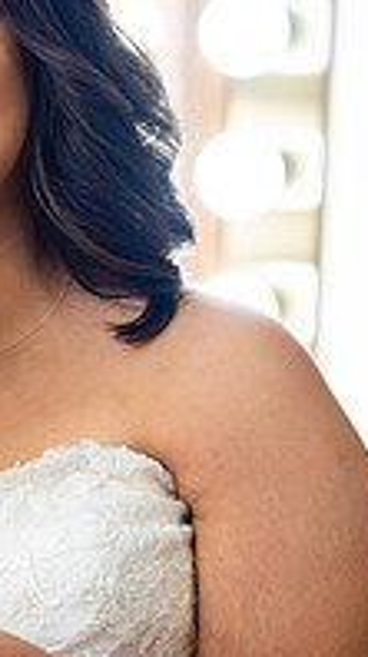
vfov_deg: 18.0
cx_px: -96
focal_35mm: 119
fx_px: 2070
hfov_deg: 10.0
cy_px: 425
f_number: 2
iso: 500
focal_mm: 50
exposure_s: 1/125
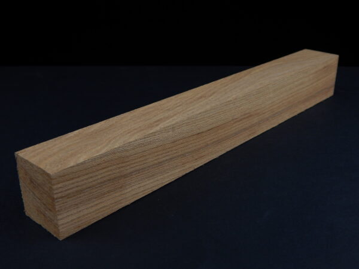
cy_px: 134
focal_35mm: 43
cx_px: 180
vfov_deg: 33.6
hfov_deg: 43.9
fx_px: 446
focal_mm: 7.7
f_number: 3.6
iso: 125
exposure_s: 1/125
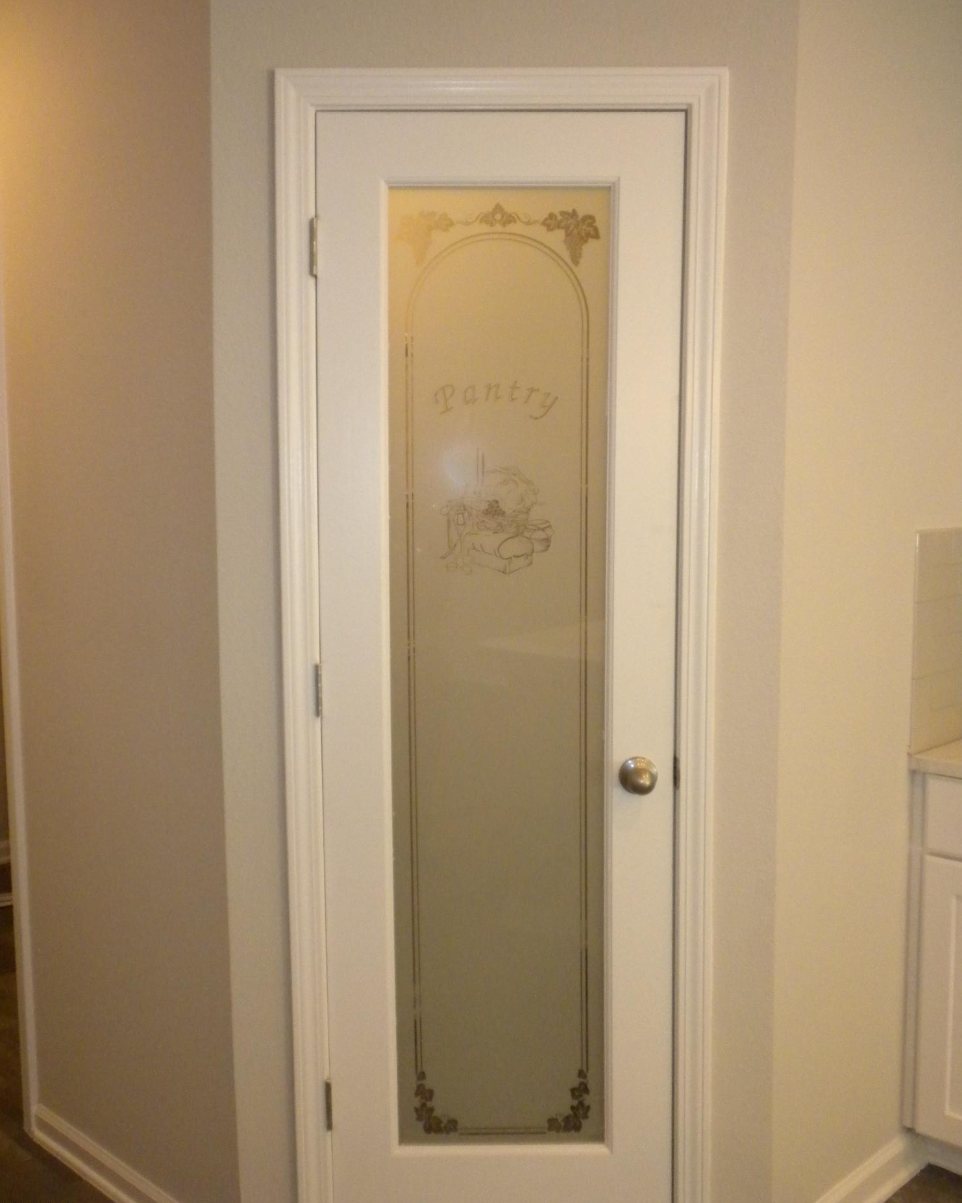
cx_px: 478
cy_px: 599
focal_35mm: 39
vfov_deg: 46.8
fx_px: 1388
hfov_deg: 38.2
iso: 400
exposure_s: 1/64.1
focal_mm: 6.6
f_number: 3.5
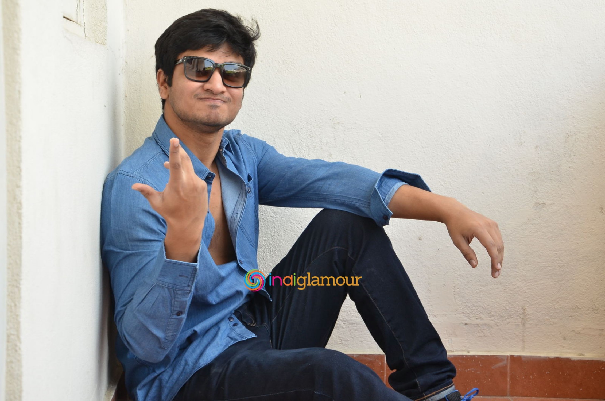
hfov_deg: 32.0
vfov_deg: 21.5
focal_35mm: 63
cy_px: 200
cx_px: 302
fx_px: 1057
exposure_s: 1/125
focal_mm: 42
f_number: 5.6
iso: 500
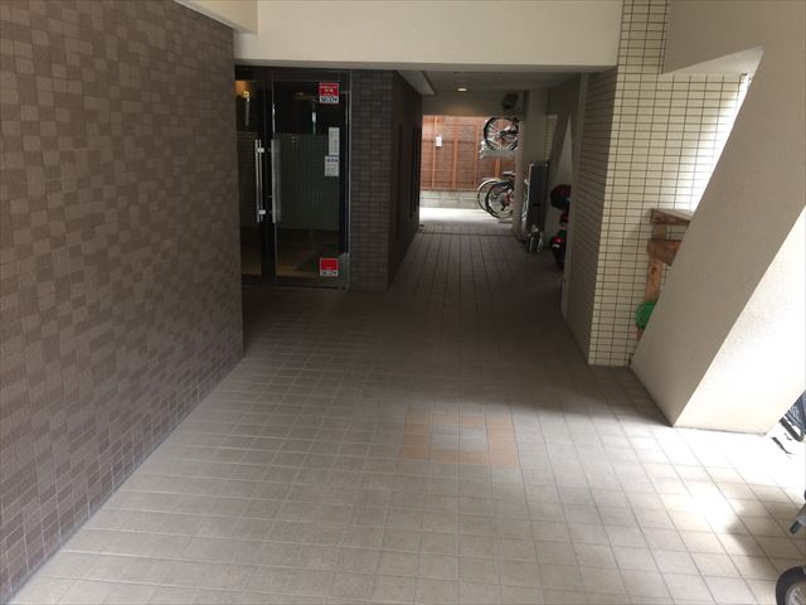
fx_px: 675
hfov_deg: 61.7
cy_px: 302
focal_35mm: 29
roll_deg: -0.6
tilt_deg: -12.4
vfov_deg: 48.2
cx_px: 403
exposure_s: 1/30
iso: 64
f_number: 2.2
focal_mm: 4.15
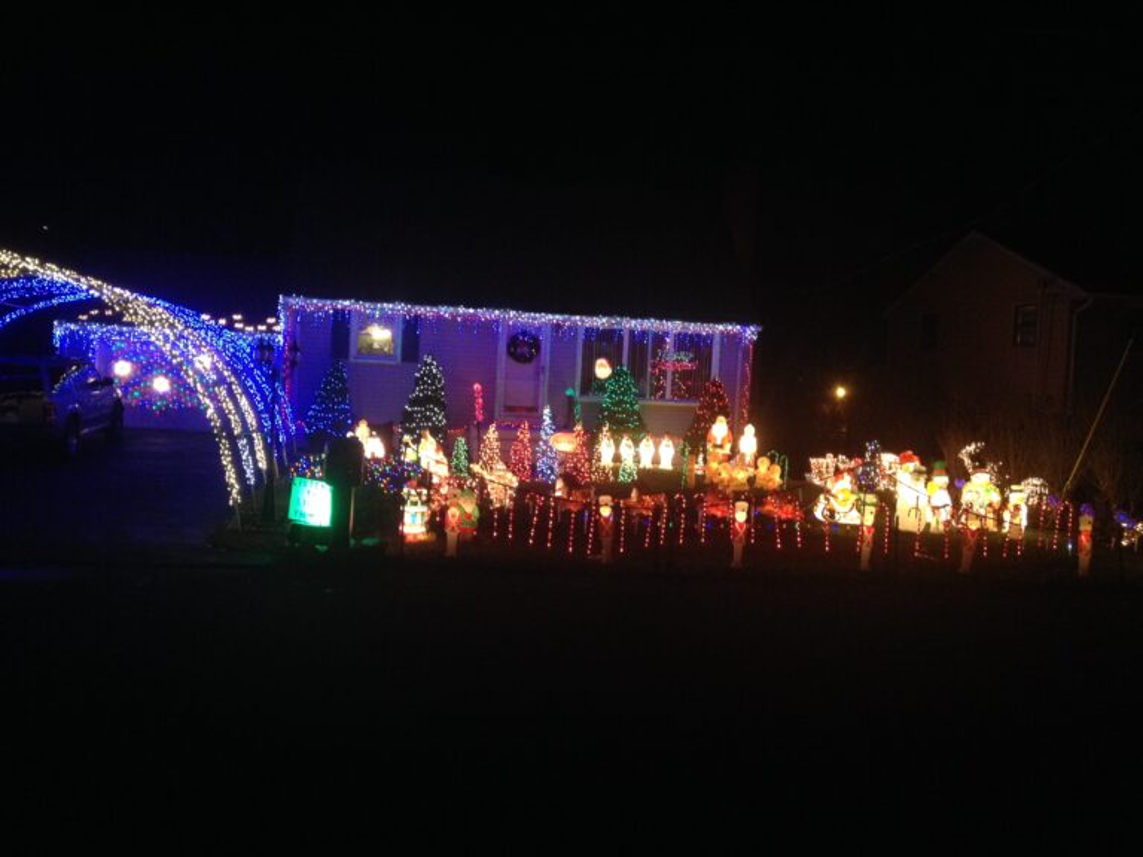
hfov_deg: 52.6
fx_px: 1156
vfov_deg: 40.7
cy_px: 428
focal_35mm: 35
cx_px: 572
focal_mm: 4.28
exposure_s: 1/20
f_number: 2.4
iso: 250
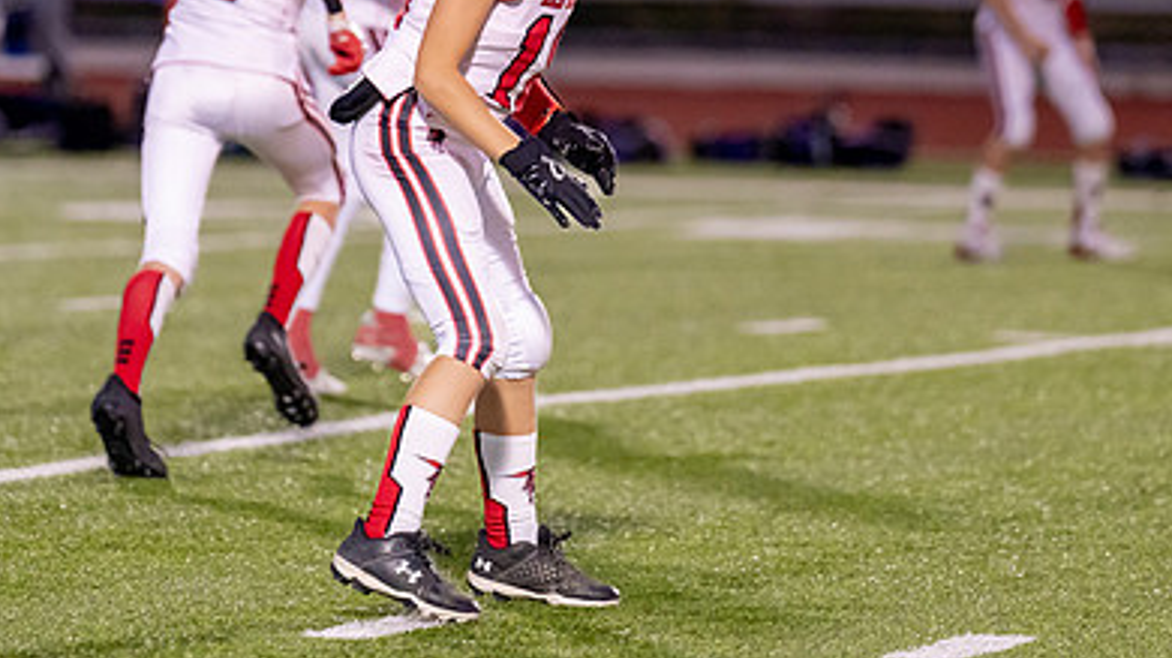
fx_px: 12426
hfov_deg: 5.4
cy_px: -3
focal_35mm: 400
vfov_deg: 3.0
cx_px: 485
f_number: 2.8
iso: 1600
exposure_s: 1/1000
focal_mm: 185
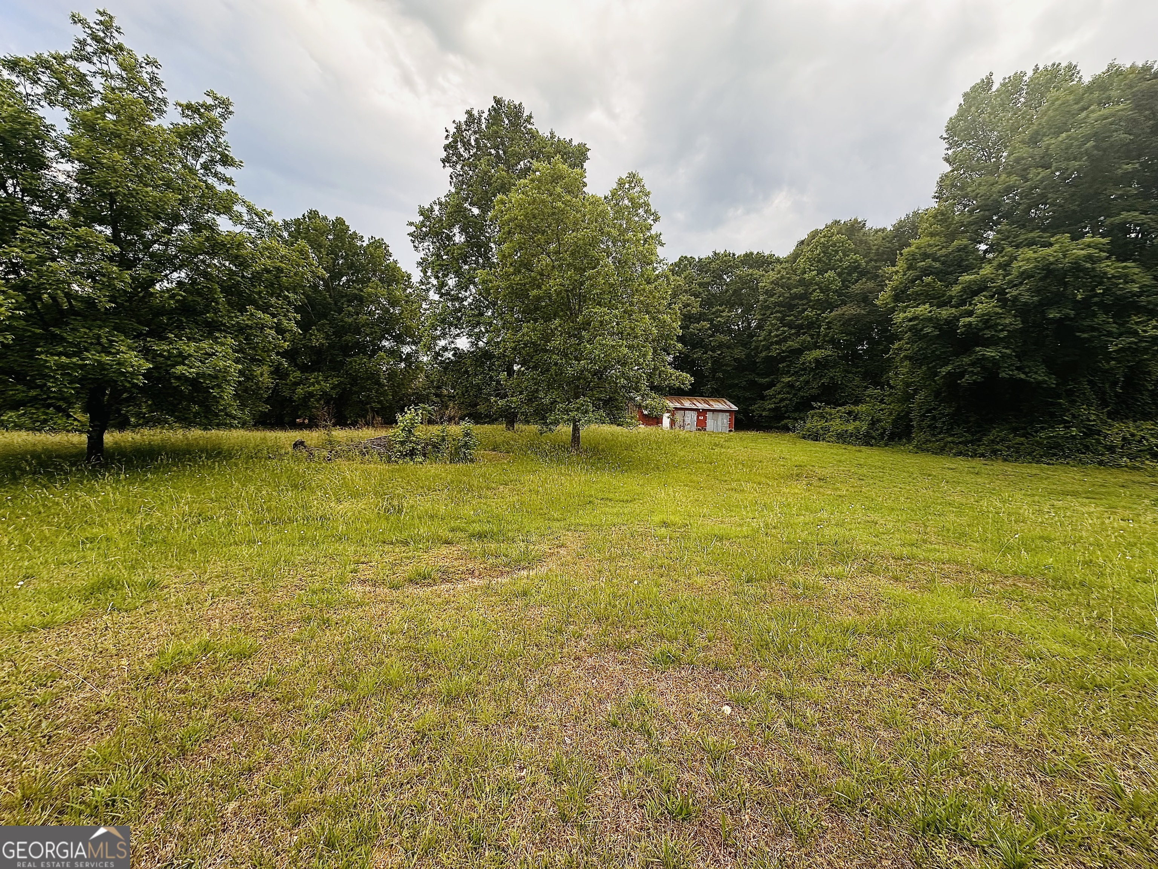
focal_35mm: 14
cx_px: 579
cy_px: 434
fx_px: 468
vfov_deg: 85.7
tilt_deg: -2.6
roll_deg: -3.3
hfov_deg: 102.1
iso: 40
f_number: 2.2
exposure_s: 1/222
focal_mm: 2.22
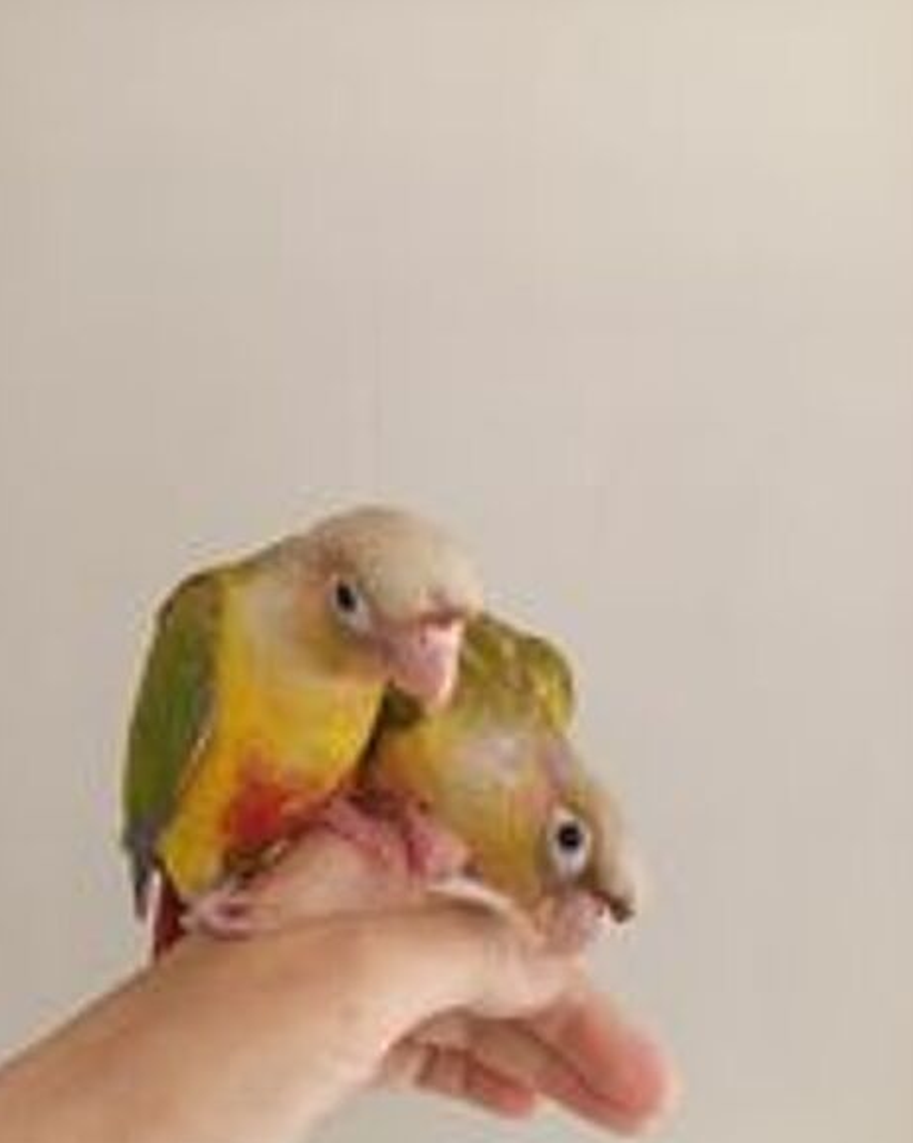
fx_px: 879
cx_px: 452
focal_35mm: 26
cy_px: 612
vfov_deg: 66.0
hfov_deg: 54.9
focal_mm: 5.24
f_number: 1.7
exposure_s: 1/33.3
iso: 359
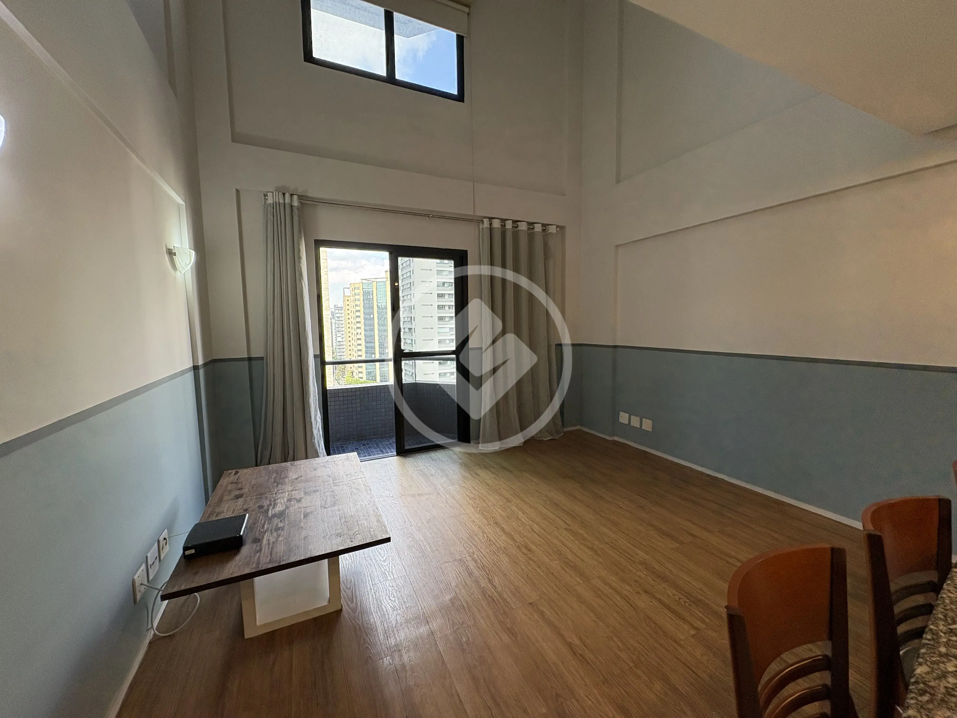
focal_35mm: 14
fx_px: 387
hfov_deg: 102.1
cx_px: 478
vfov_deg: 85.7
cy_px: 359
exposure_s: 1/126
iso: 80
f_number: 2.2
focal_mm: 2.22
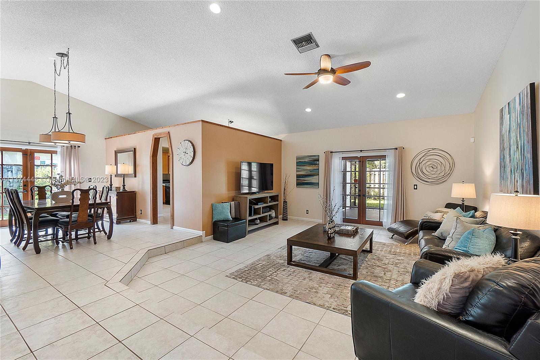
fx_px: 225
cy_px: 180
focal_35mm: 15
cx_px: 270
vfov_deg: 77.3
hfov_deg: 100.4
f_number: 10
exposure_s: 1/5
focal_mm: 10
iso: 250
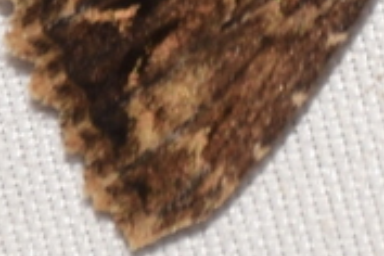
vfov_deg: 1.2
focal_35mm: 1137
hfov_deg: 1.8
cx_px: 190
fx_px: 12127
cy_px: -356
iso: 100
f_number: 13
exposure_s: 1/160
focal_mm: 140
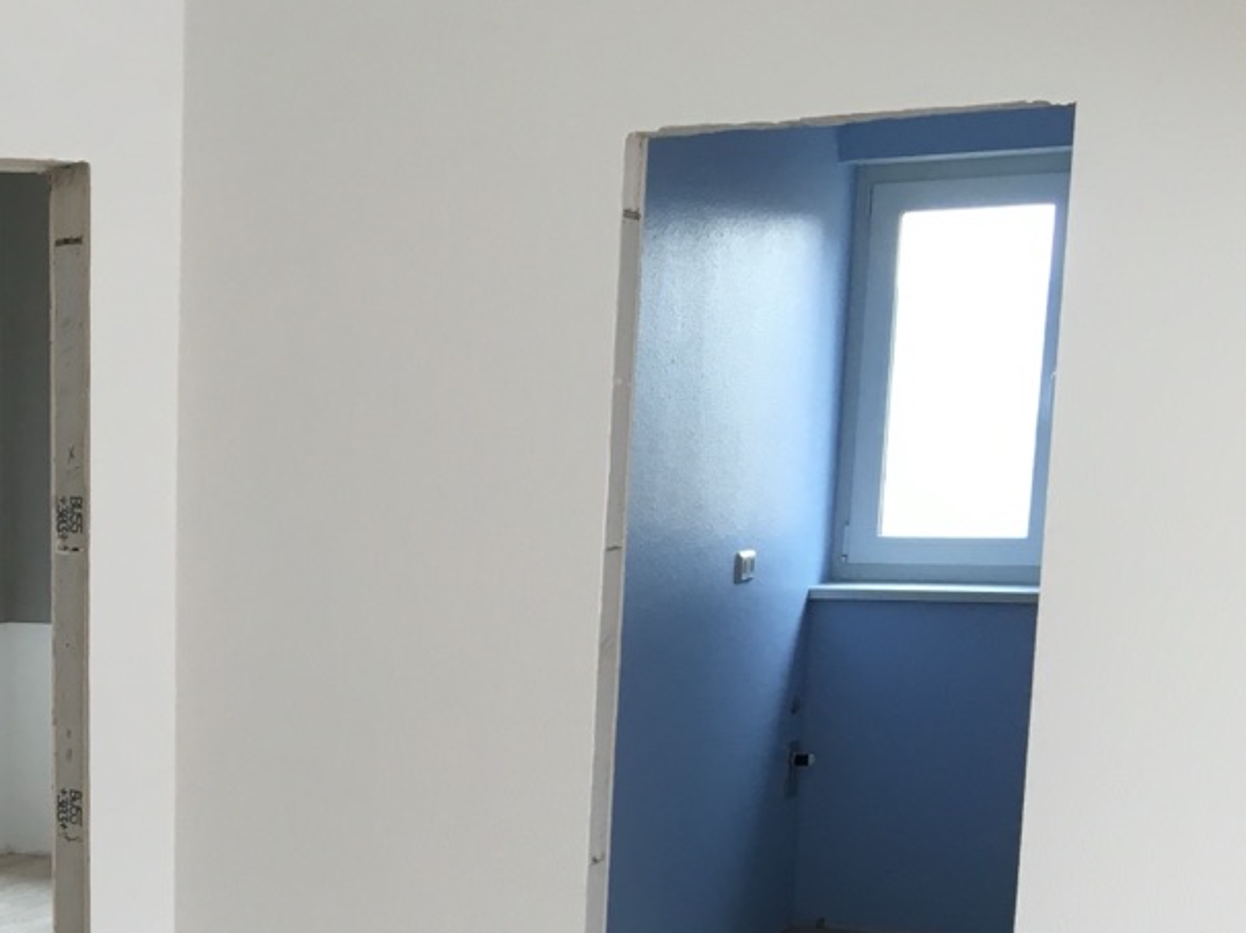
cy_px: 941
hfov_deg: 27.0
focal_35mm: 67
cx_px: -64
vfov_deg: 21.1
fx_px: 2411
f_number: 2.2
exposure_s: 1/33
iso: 25
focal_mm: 4.15
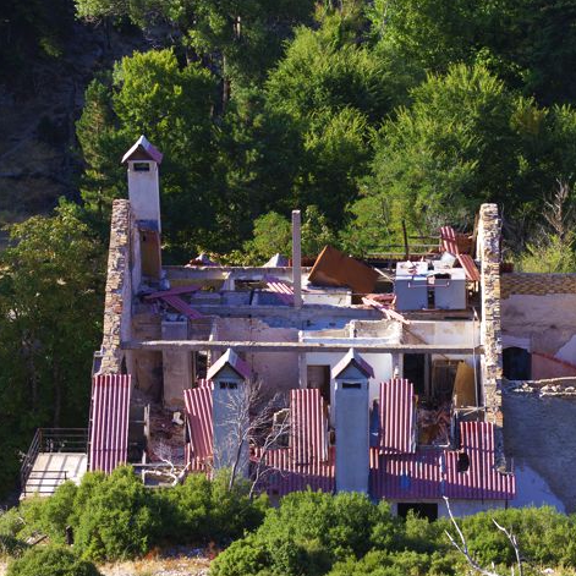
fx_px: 2146
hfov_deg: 15.3
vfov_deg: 15.3
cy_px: 322
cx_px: 386
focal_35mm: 114
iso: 100
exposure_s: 1/100
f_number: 9
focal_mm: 53
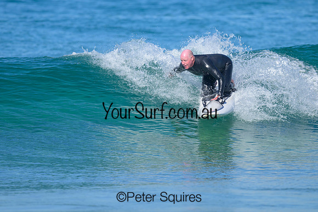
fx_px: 9725
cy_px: 85
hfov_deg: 1.9
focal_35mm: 1101
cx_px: 185
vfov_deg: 1.2
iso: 200
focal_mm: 800
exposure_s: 1/2000
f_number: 6.3
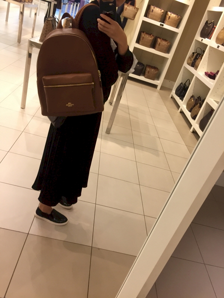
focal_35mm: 29
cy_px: 149
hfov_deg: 48.2
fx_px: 250
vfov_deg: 61.7
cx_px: 112
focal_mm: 4.15
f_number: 2.2
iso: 64
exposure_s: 1/30
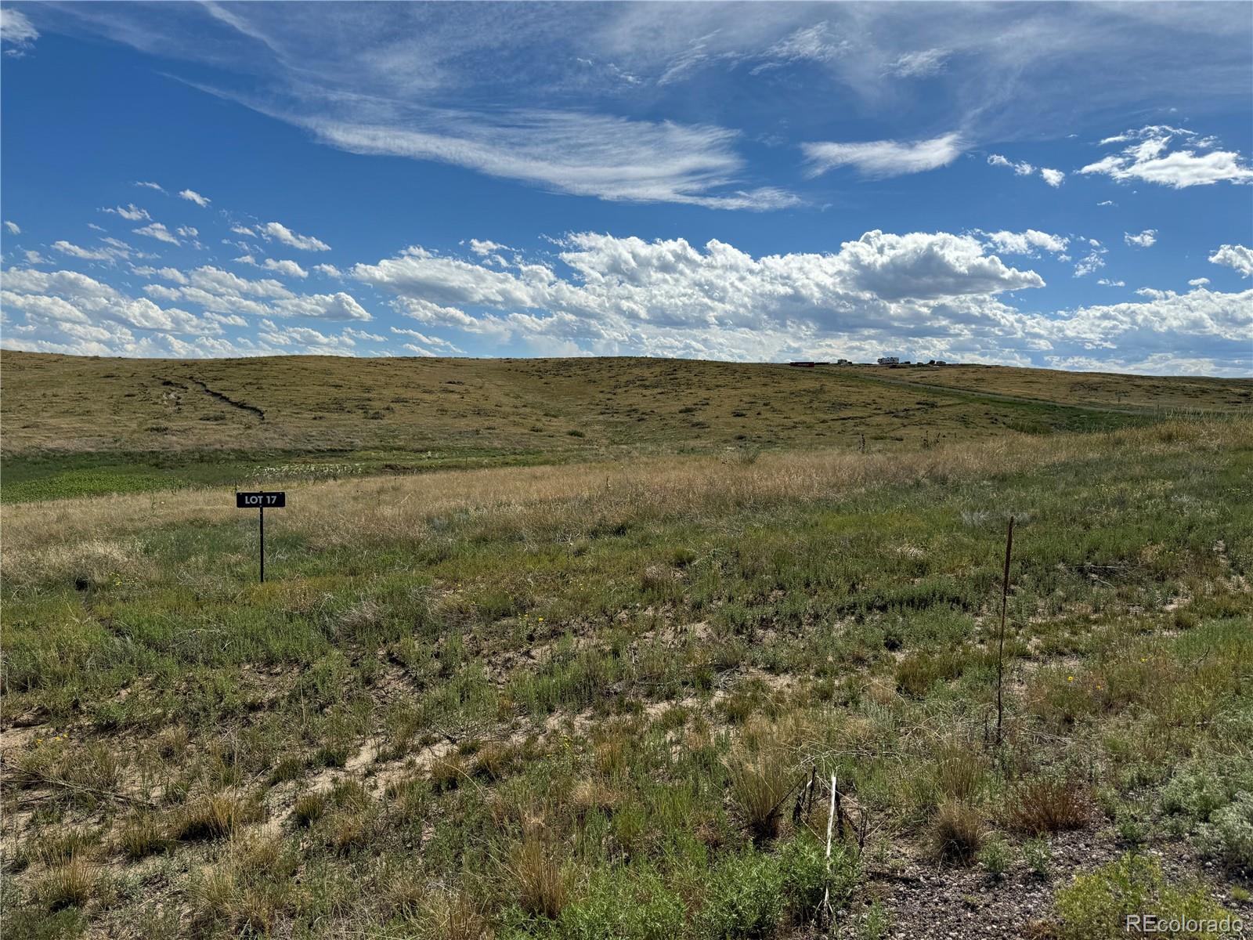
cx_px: 626
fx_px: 869
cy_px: 470
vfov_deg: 56.8
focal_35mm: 24
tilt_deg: -4.7
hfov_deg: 71.6
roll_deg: -1.4
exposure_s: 1/7937
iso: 80
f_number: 1.78
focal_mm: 6.76
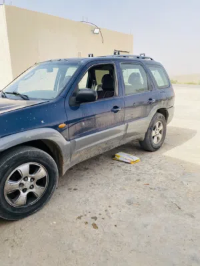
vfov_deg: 67.3
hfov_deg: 53.1
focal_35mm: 26
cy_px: 133
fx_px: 200
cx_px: 100
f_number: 1.8
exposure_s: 1/1447
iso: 32
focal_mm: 4.25
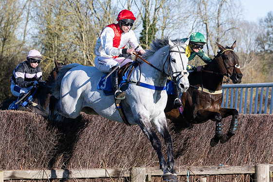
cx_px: 197
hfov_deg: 13.5
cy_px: 129
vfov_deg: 9.0
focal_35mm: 152
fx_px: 1153
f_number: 4
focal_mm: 70
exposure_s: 1/1600
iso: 200
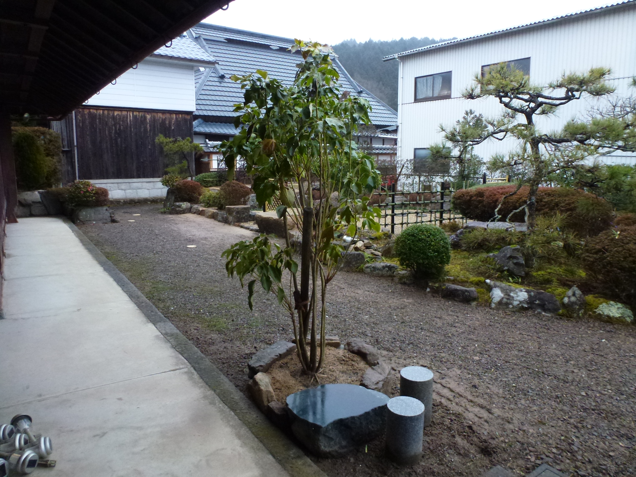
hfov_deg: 71.6
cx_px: 318
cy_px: 238
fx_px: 441
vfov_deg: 56.8
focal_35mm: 24
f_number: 3.3
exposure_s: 1/20
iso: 400
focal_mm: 4.3
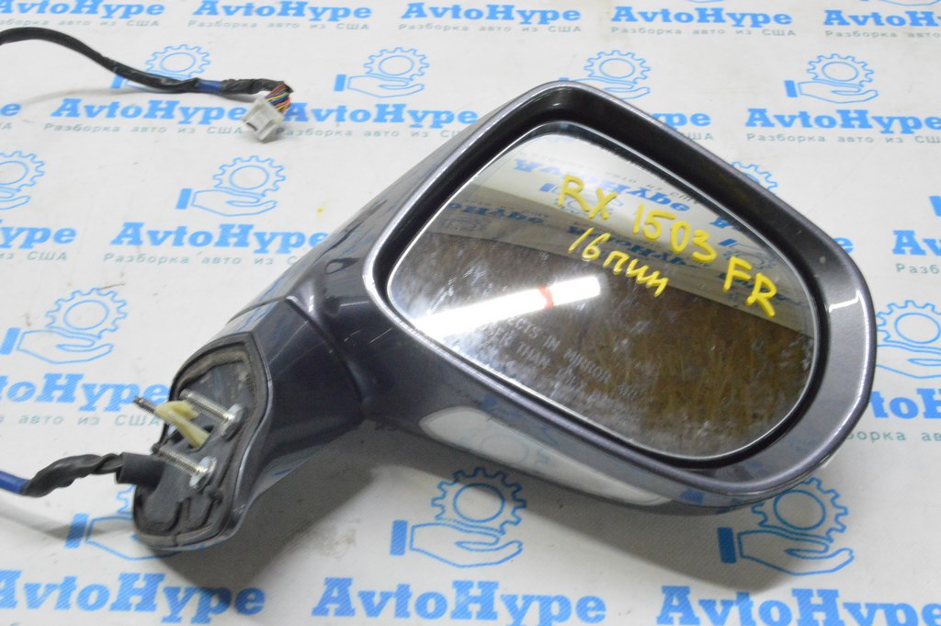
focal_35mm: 48
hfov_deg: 41.1
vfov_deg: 28.0
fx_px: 1254
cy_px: 313
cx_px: 470
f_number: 20
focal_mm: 32
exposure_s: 1/15
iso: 6400
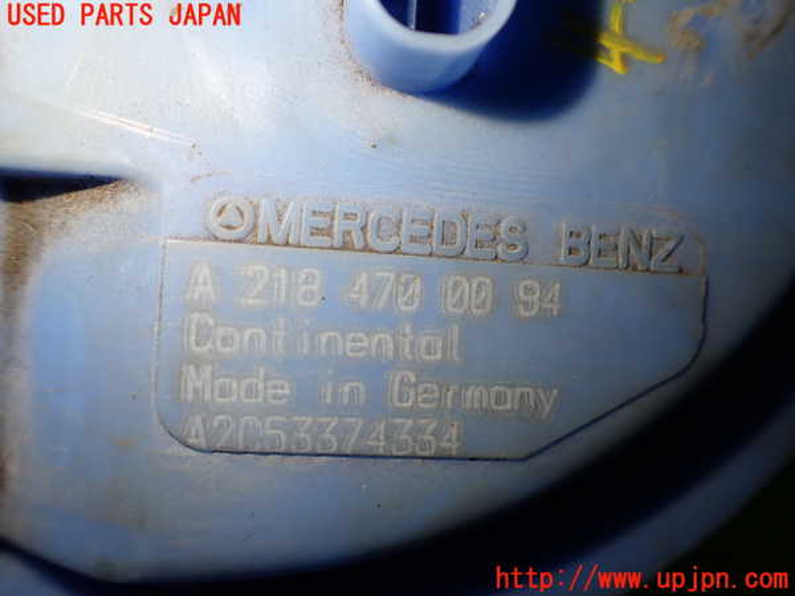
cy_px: 298
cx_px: 398
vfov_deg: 46.8
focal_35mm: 30
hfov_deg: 60.0
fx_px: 689
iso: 160
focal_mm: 5.4
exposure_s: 1/125
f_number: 2.3
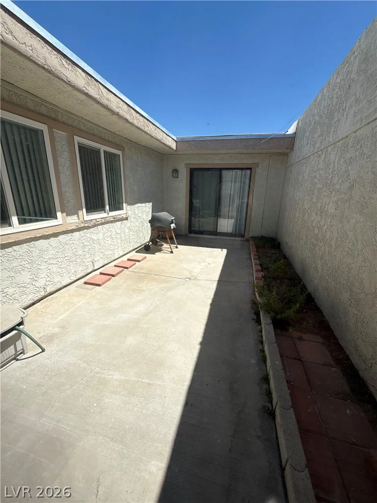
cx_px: 188
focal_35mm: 14
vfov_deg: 102.1
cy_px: 252
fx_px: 203
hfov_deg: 85.7
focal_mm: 2.22
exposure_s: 1/2717
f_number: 2.2
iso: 50
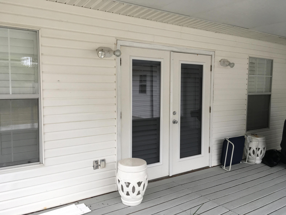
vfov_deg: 48.2
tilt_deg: -5.0
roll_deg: -0.9
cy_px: 108
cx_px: 143
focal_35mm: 29
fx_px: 240
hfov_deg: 61.7
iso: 40
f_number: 2.2
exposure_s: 1/120
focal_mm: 4.15
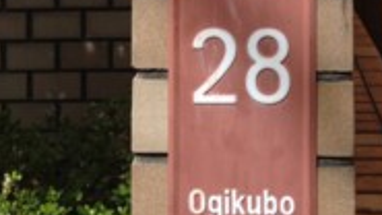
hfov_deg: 22.9
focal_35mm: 93
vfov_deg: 12.4
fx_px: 942
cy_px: -95
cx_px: 246
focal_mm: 4.28
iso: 64
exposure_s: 1/849
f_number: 2.4
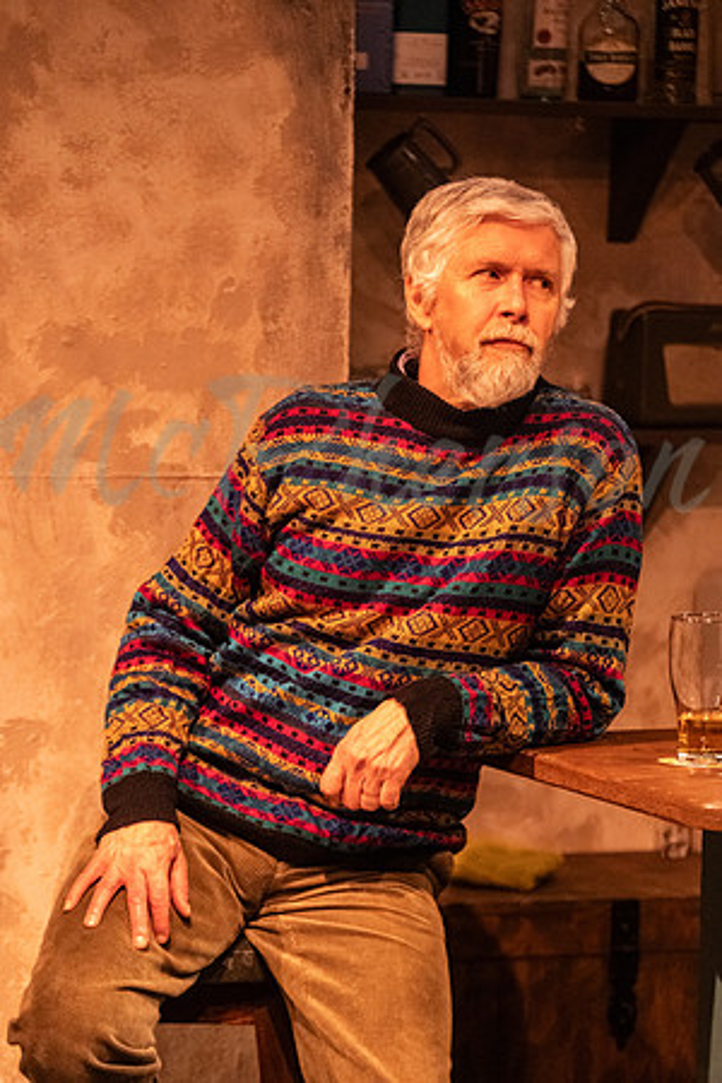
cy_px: 542
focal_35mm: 136
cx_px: 361
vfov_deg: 15.1
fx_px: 4091
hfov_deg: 10.1
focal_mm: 90.6
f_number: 2.8
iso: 2500
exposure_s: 1/250
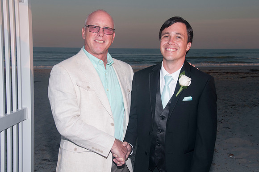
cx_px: 130
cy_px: 86
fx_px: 377
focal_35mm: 52
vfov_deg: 25.7
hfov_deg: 37.9
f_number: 8
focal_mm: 35
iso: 100
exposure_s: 1/250
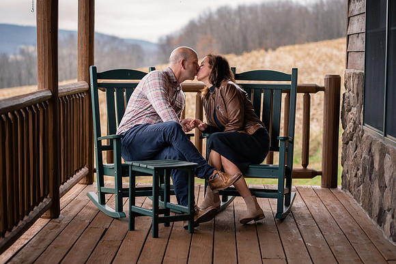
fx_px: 935
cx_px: 198
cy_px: 132
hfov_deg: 23.9
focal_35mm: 85
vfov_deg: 16.1
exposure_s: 1/320
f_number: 2.8
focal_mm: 85
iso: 320
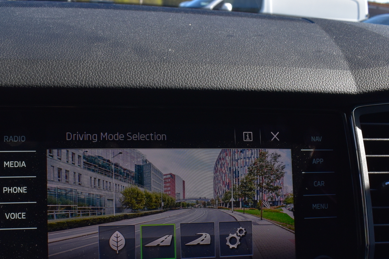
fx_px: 443
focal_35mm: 41
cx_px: 162
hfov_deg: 47.2
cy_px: 185
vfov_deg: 32.2
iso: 400
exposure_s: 1/250
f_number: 9.5
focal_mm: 18
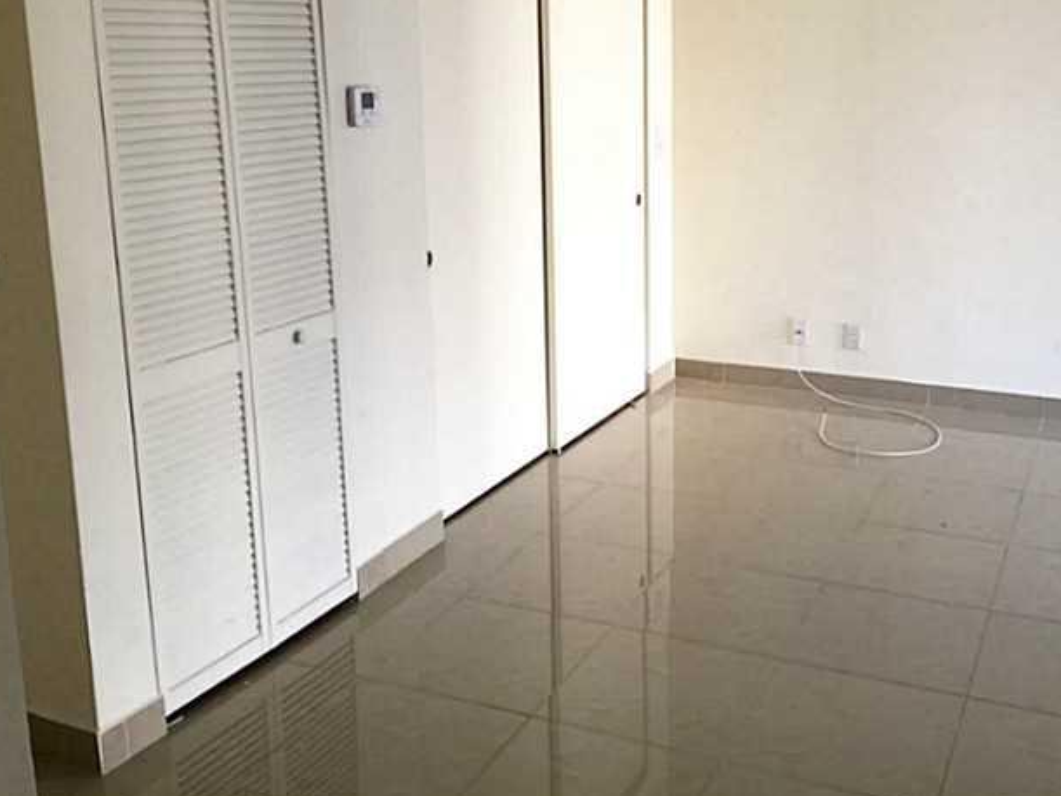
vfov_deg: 37.4
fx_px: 1164
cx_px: 675
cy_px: 285
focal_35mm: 38
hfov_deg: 48.4
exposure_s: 1/30
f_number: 2.2
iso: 50
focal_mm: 4.15
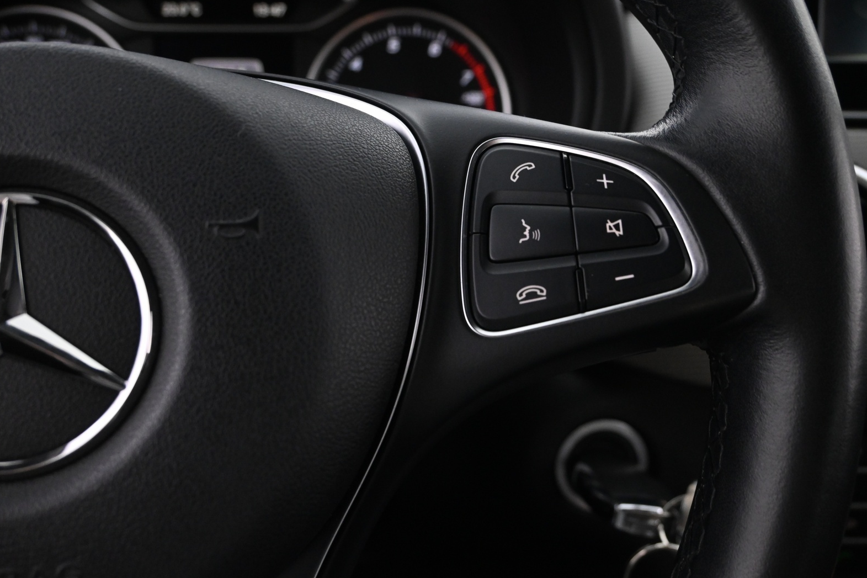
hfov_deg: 56.9
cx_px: 433
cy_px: 291
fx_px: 801
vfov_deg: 39.7
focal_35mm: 33
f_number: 5
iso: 2500
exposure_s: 1/15
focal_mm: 21.5
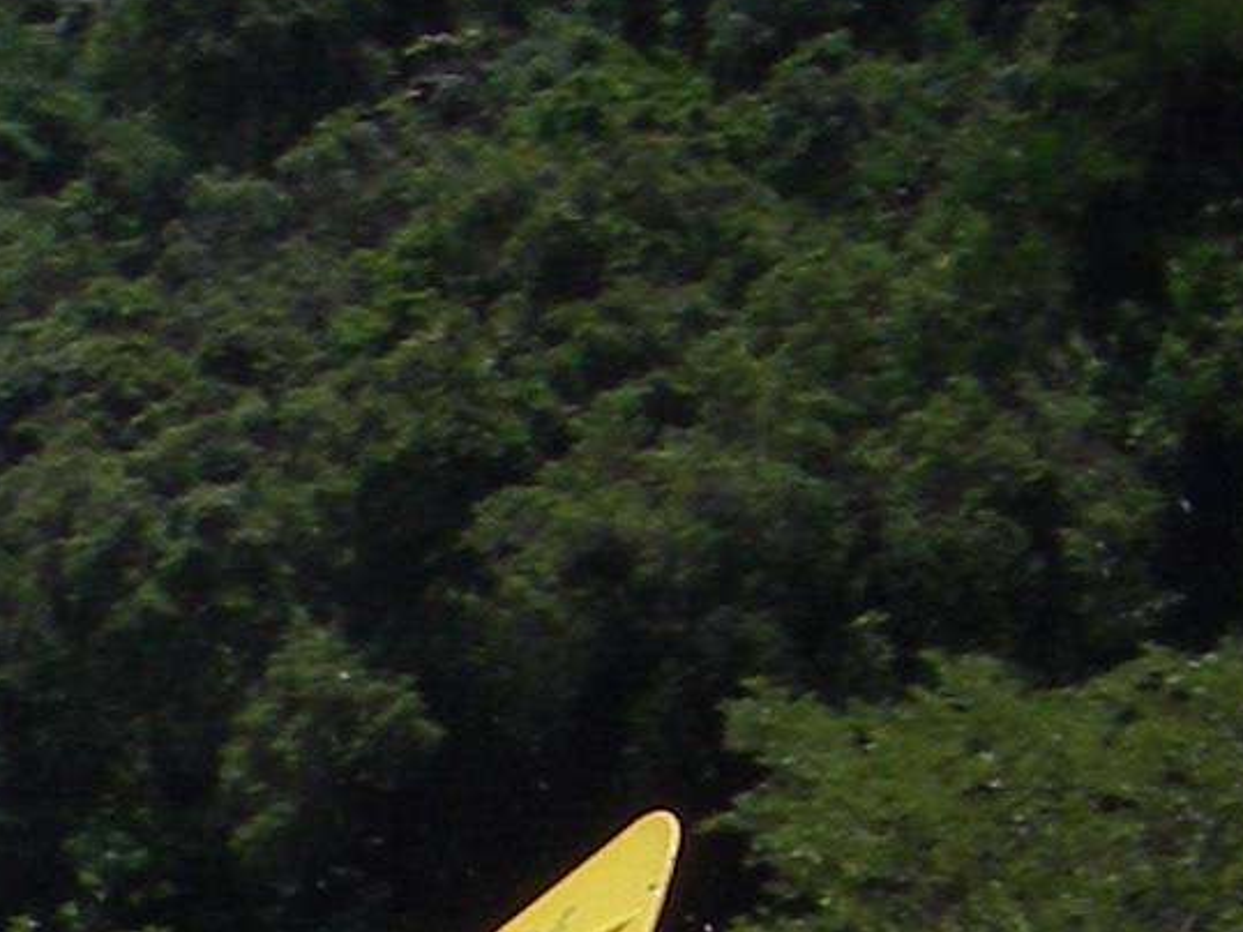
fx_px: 9011
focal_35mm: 251
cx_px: -978
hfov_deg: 7.7
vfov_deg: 5.8
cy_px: 1599
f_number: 6.8
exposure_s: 1/320
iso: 64
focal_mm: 7.3
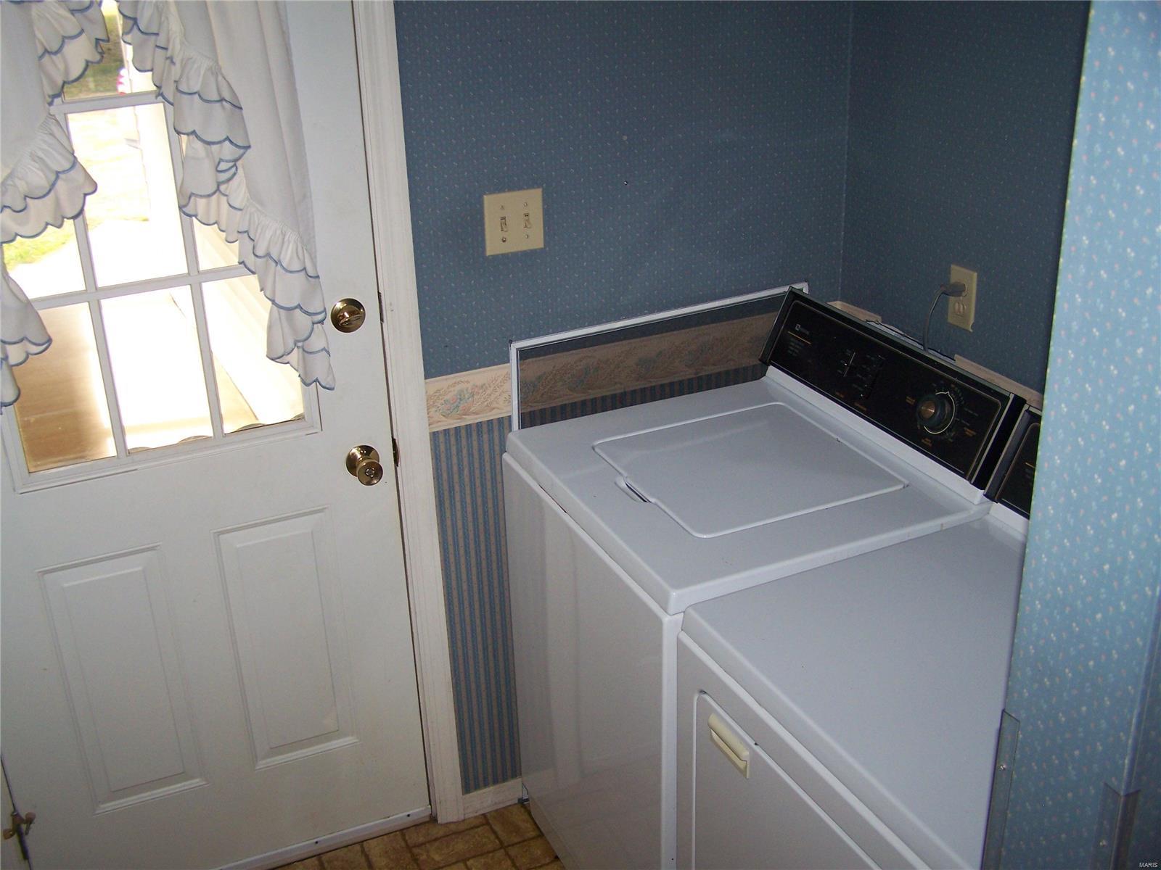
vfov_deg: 37.7
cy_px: 435
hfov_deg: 49.0
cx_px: 580
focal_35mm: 38
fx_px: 1274
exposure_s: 1/60
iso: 80
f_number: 2.8
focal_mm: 6.3
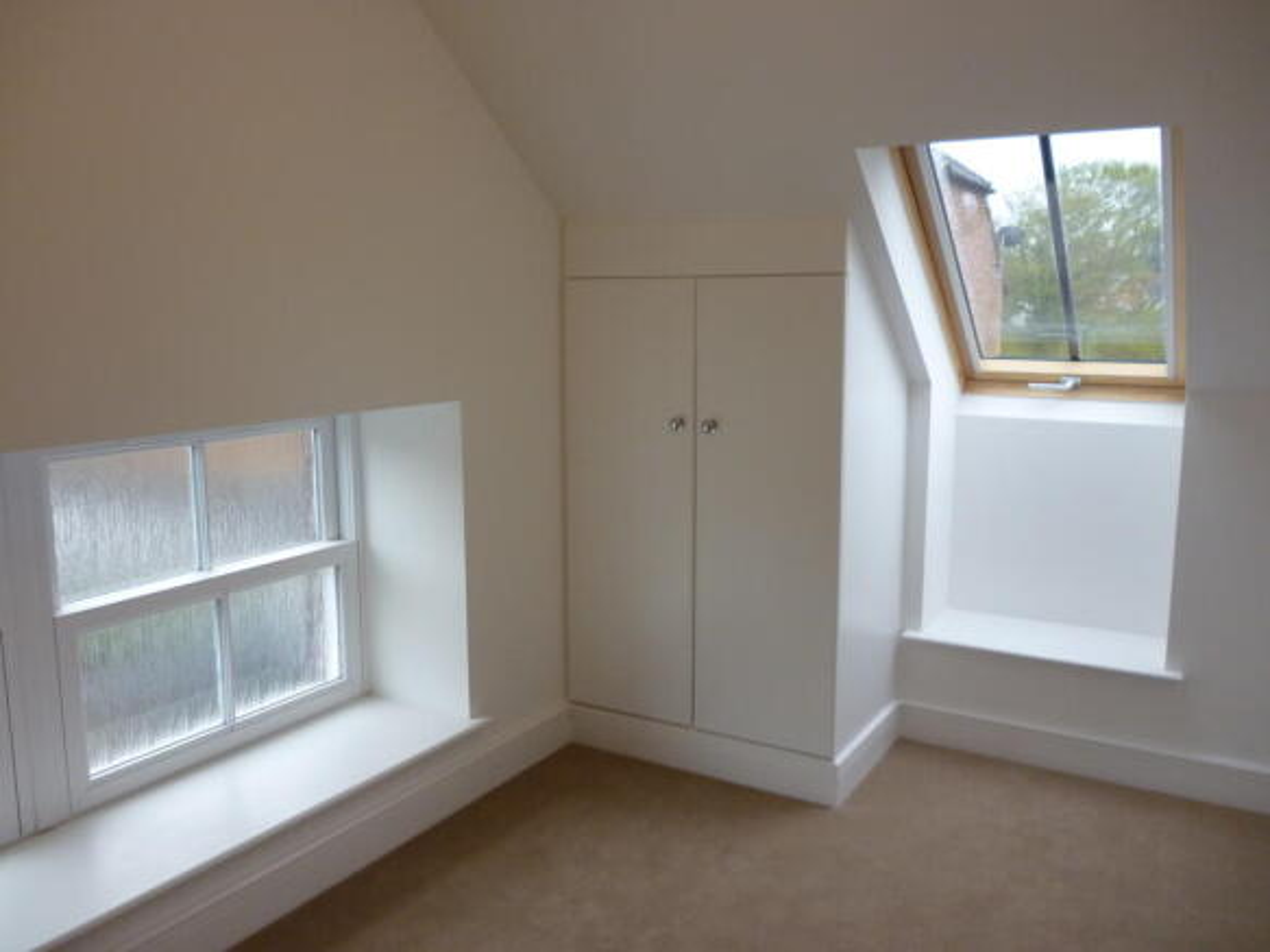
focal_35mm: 28
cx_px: 635
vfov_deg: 49.7
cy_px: 476
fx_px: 1027
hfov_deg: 63.5
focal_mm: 5
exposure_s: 1/60
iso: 200
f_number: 3.1
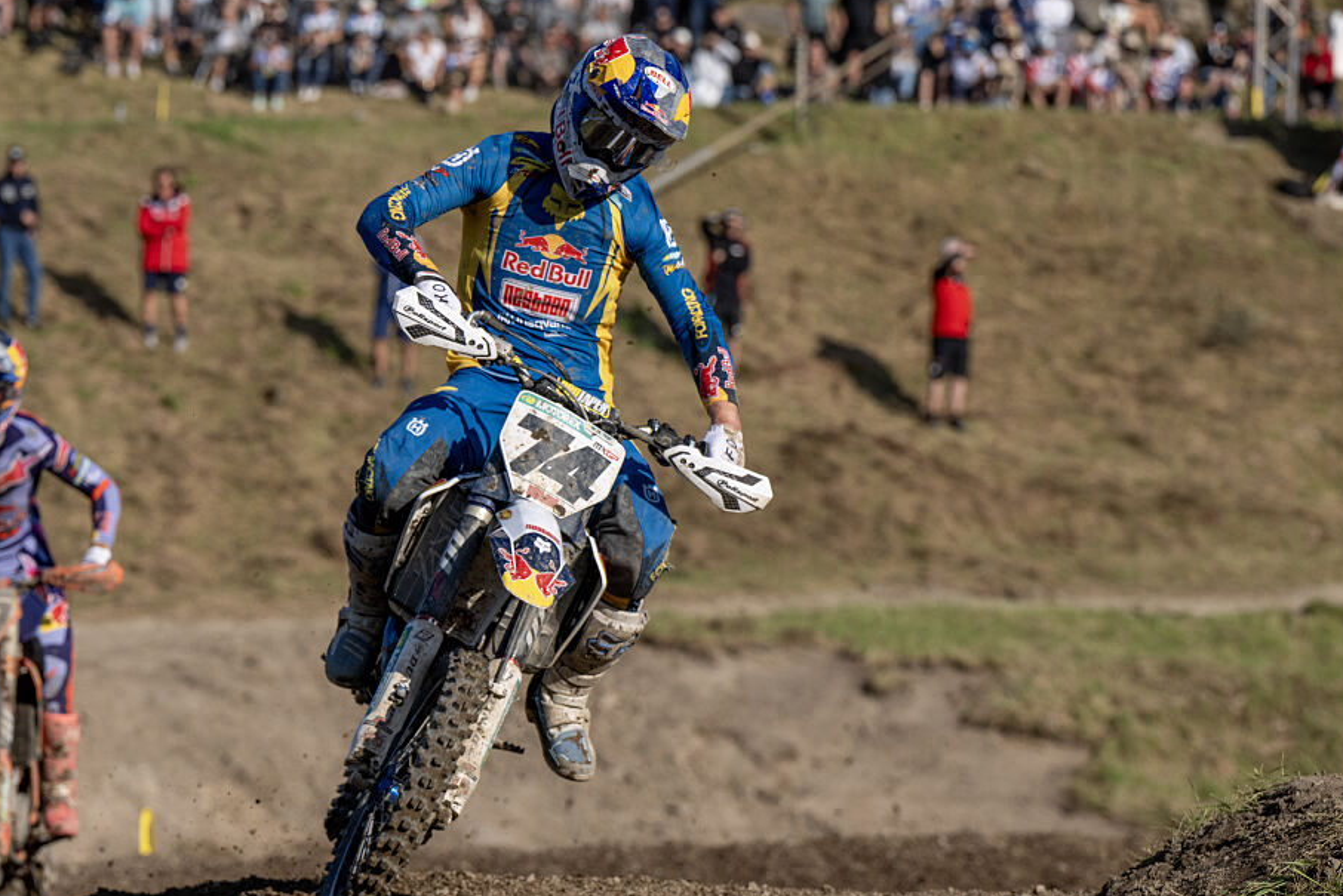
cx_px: 522
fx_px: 8920
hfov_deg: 8.6
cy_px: 496
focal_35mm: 239
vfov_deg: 5.8
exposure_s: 1/3200
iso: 400
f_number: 5.6
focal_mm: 175
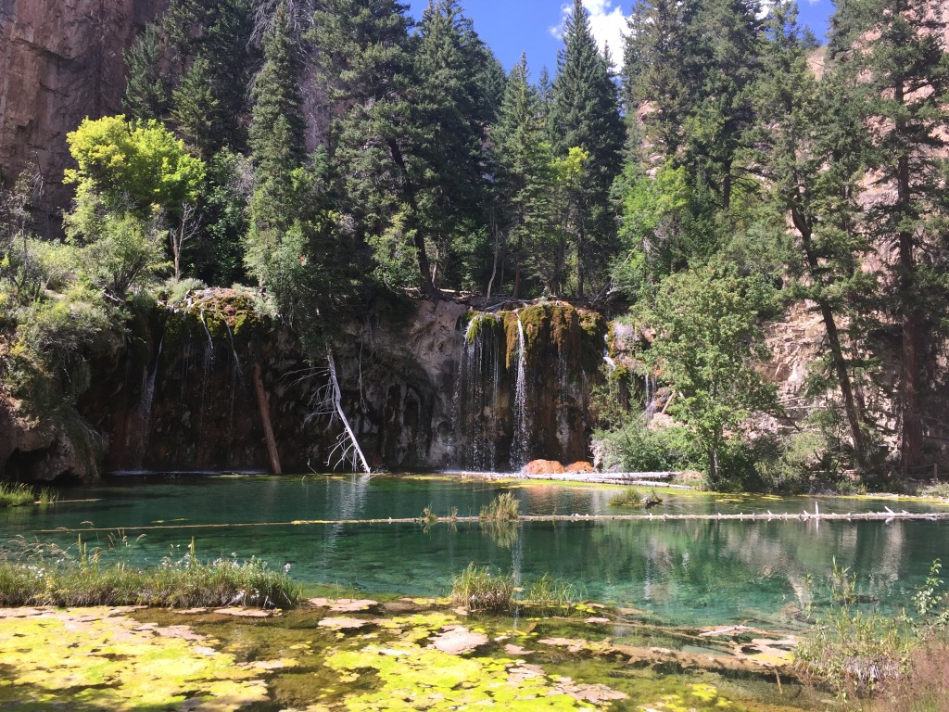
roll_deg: -1.8
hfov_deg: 61.7
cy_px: 356
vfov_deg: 48.2
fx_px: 795
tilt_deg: +6.7
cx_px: 474
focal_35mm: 29
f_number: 2.2
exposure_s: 1/618
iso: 32
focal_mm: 4.15
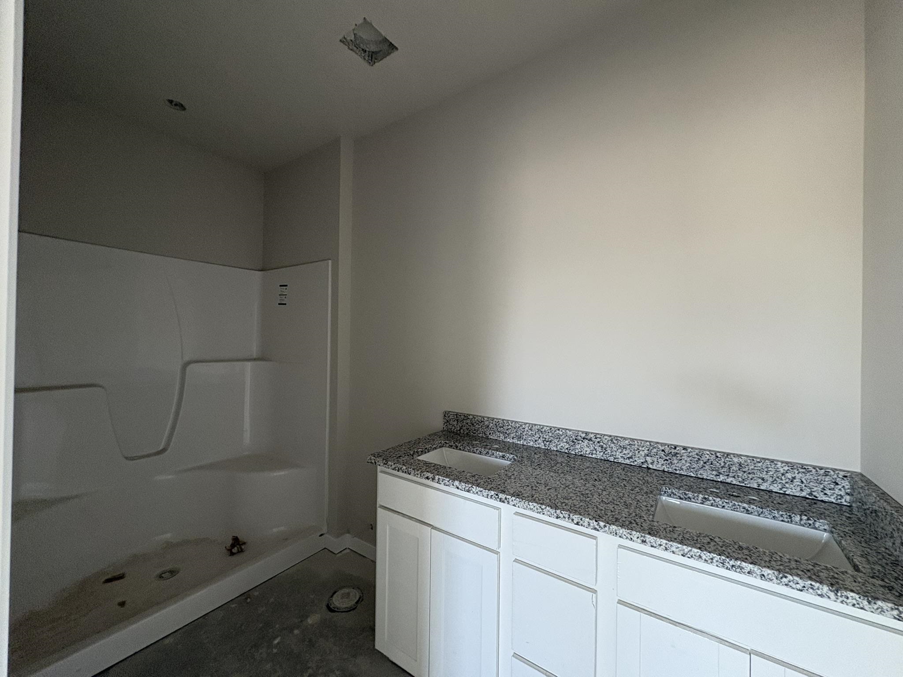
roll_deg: -0.8
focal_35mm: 14
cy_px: 338
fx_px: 365
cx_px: 452
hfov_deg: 102.1
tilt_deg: +0.9
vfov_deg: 85.7
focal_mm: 2.22
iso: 250
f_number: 2.2
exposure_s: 1/60
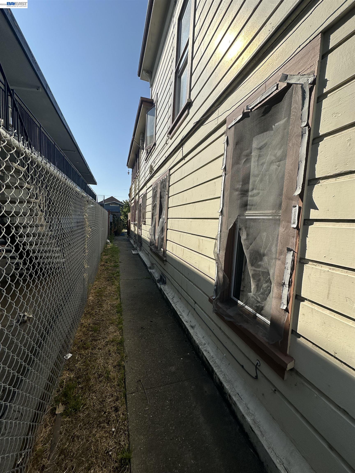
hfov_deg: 85.7
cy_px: 236
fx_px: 191
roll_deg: -3.4
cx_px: 178
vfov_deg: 102.1
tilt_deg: -3.1
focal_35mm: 14
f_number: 2.2
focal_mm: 2.22
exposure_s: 1/2257
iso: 40
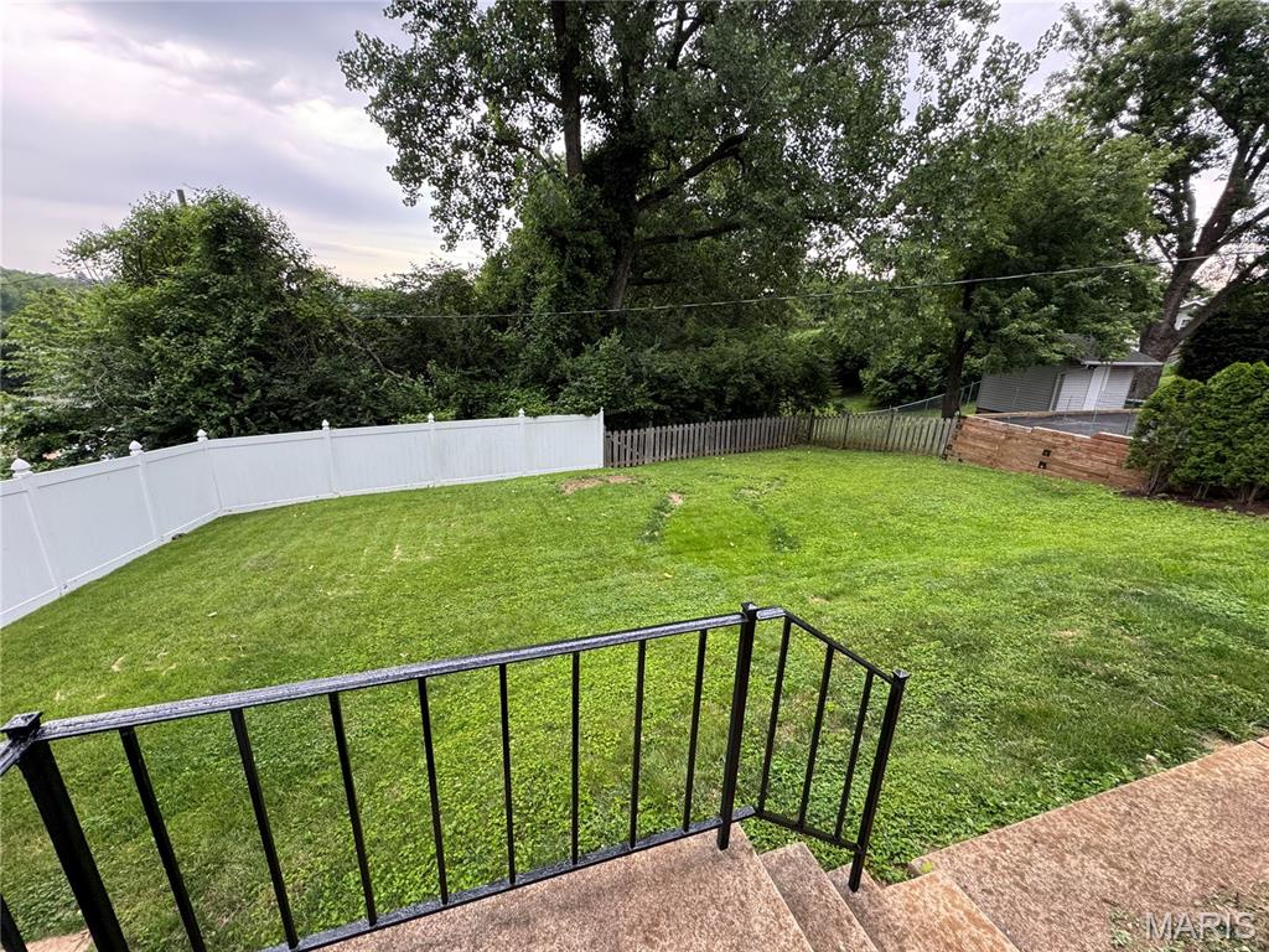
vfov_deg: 85.7
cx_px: 634
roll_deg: -3.2
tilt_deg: -18.1
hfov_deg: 102.1
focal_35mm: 14
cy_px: 476
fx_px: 513
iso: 125
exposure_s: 1/99
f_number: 2.2
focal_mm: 2.22
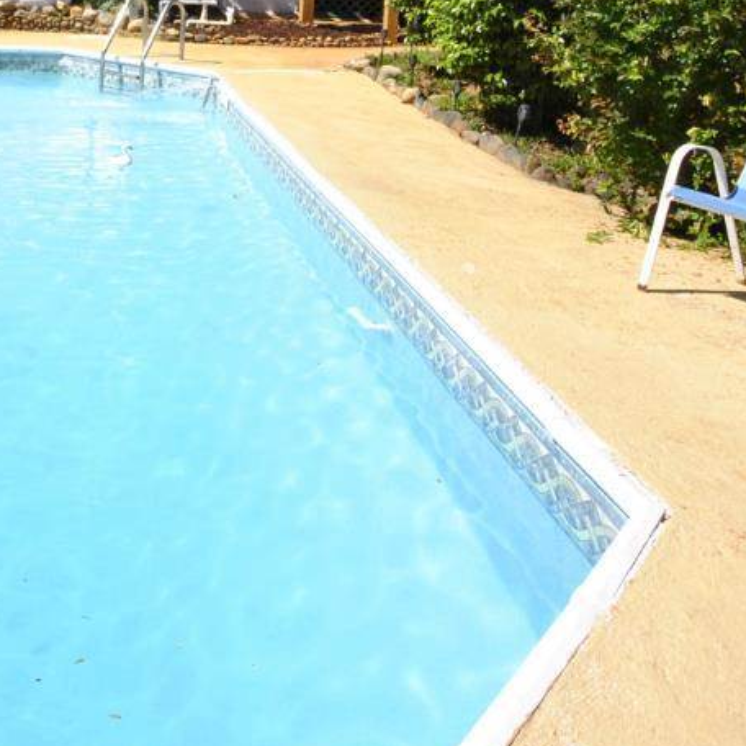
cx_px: 65
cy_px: -7
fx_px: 1024
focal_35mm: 42
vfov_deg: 35.9
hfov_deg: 37.3
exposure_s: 1/250
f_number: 8
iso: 100
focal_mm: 10
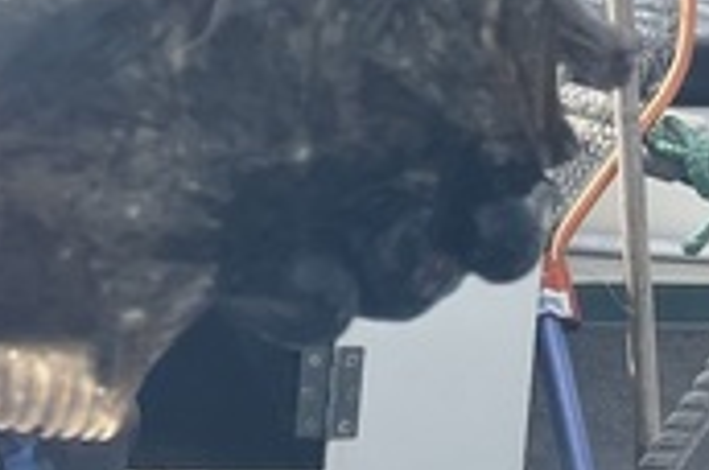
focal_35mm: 97
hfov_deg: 19.7
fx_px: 1907
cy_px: -346
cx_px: -161
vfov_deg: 12.9
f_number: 1.6
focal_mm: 5.1
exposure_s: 1/5128
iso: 32
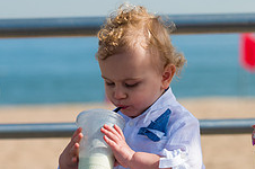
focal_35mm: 252
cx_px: 109
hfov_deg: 8.2
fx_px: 1782
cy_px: 75
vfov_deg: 5.4
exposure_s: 1/2500
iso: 200
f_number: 4
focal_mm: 98
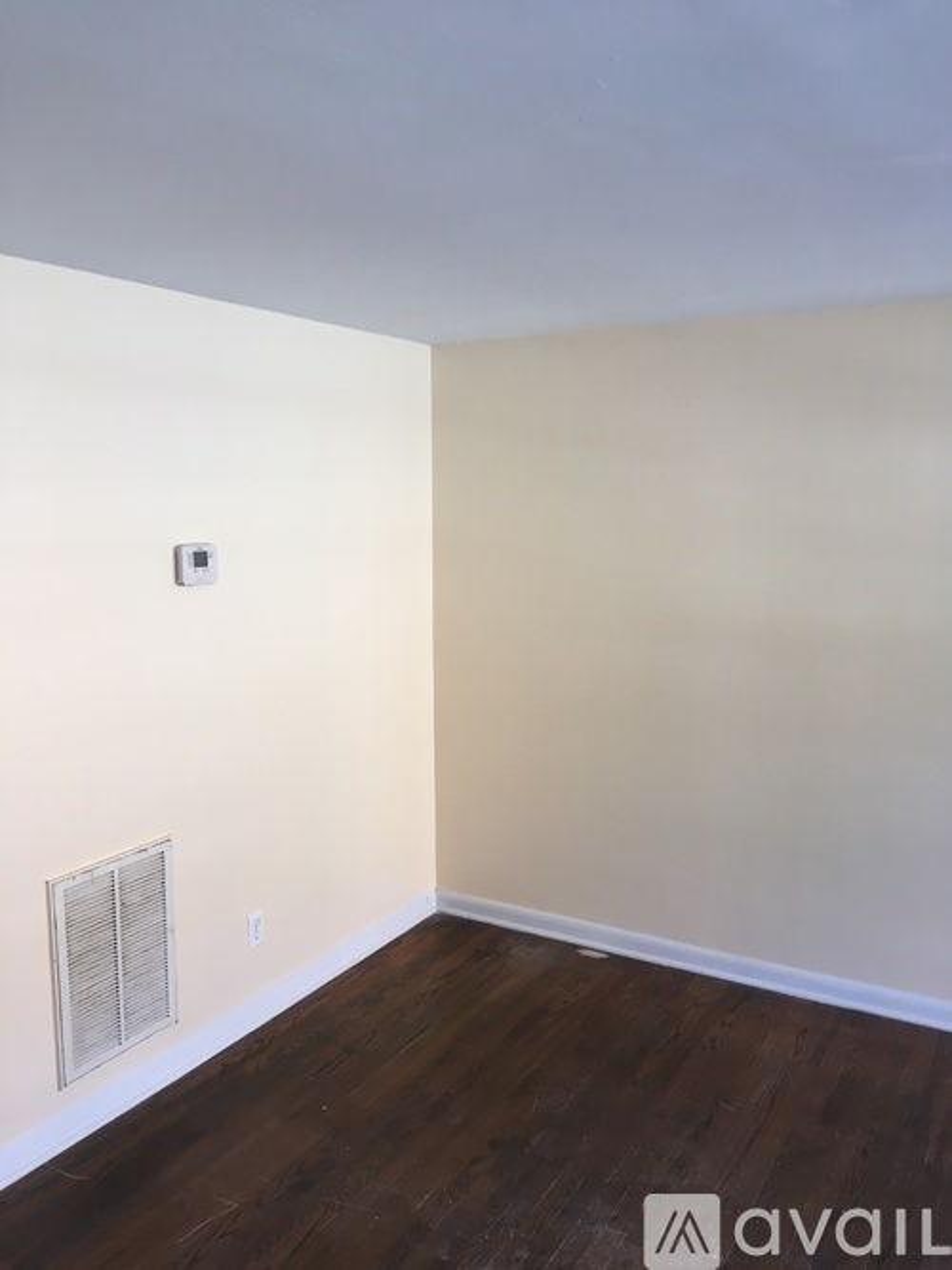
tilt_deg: -5.2
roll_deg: -0.9
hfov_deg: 48.2
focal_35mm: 29
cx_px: 476
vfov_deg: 61.7
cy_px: 635
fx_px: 1064
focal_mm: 4.15
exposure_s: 1/40
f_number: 2.2
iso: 25
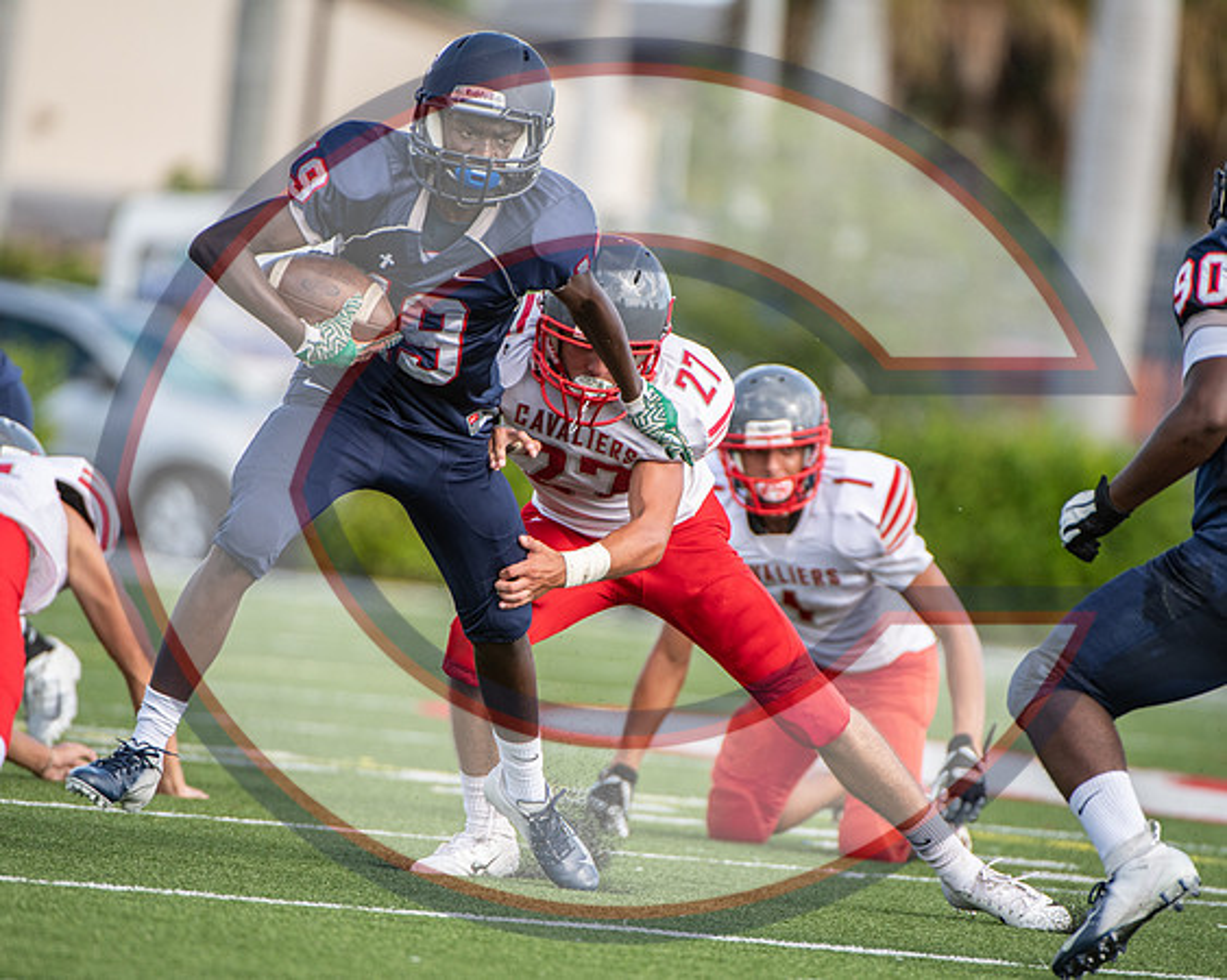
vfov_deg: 3.1
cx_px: 612
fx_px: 18291
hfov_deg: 3.8
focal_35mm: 504
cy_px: 548
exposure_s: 1/1000
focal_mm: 400
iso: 280
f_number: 4
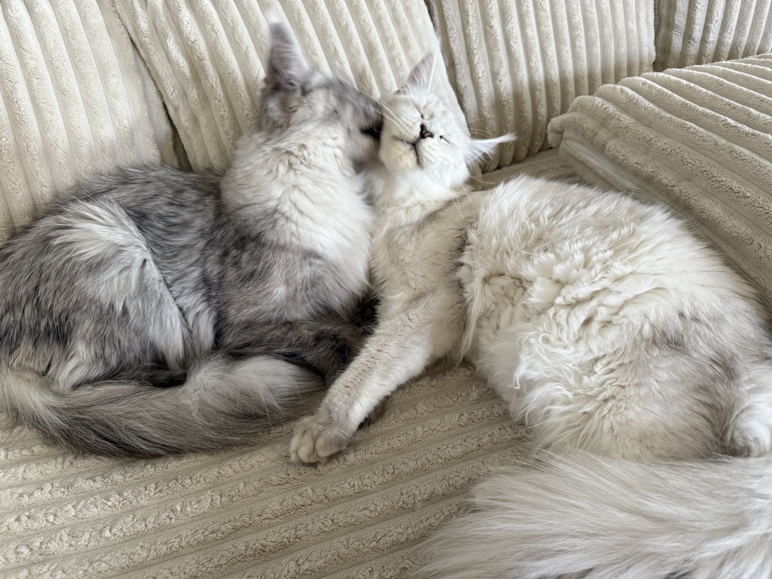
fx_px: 535
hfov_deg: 71.6
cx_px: 386
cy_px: 290
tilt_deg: -39.2
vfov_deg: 56.8
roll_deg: +6.0
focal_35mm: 24
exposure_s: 1/60
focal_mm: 6.76
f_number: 1.78
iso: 250
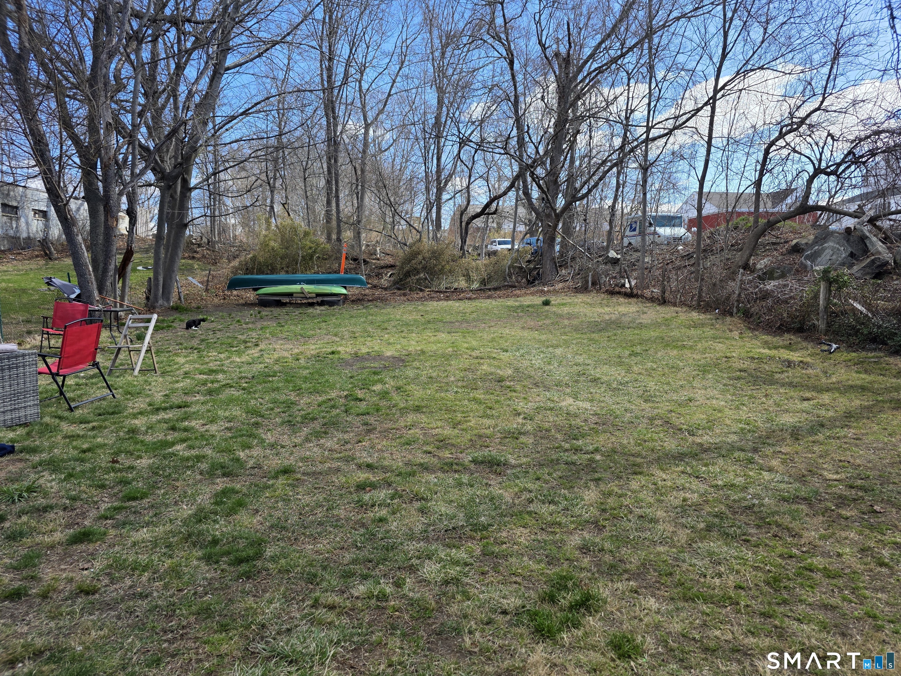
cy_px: 338
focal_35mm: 23
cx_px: 450
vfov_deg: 58.9
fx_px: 599
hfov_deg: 73.9
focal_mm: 6.3
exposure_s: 1/2145
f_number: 1.7
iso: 80
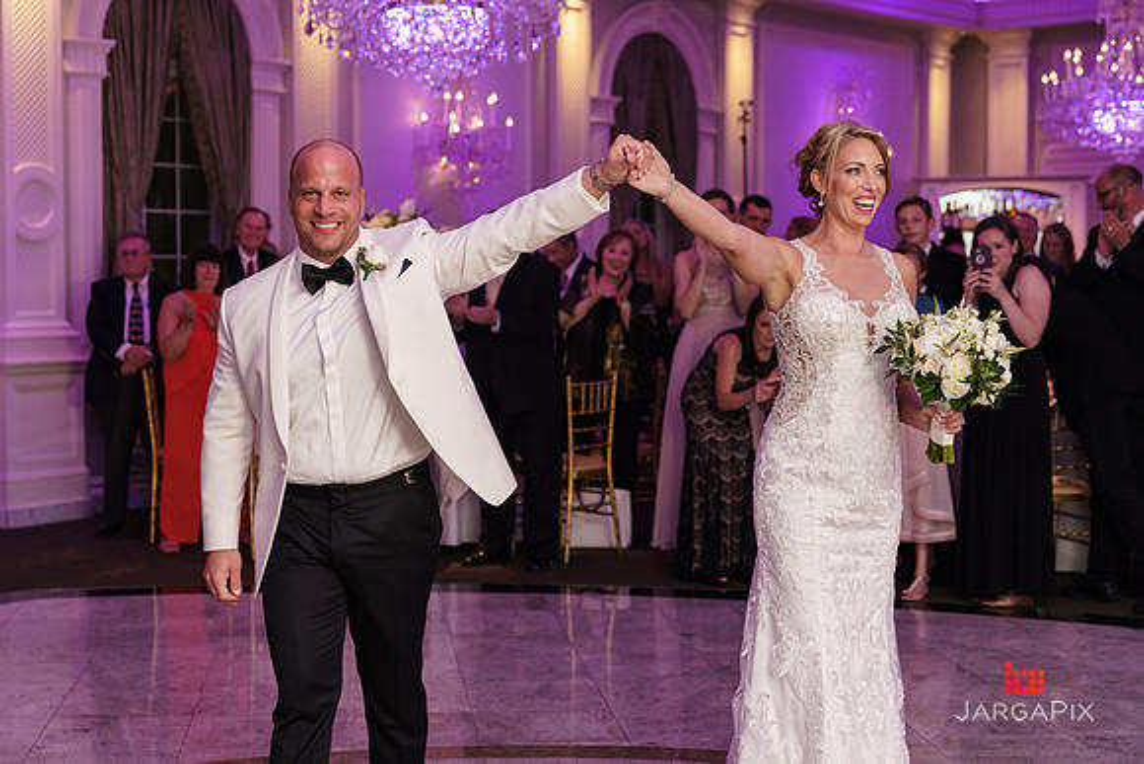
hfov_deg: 33.3
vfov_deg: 22.6
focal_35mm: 60
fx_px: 1911
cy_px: 382
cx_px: 470
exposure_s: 1/160
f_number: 2.8
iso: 1250
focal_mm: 51
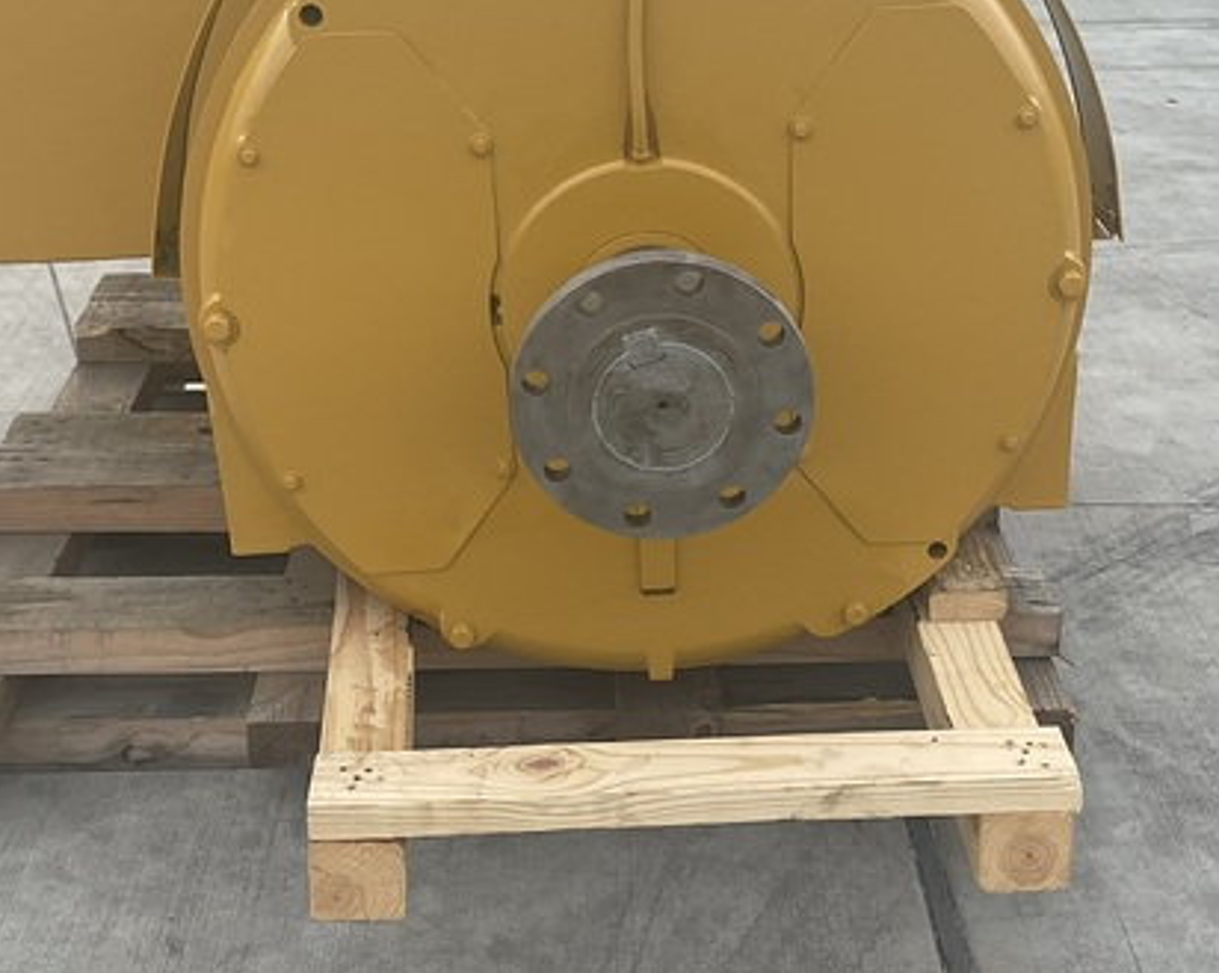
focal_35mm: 55
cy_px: 455
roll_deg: +0.4
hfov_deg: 34.2
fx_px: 1983
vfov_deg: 27.6
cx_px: 663
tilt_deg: -22.7
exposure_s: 1/425
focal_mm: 3
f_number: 1.8
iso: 16
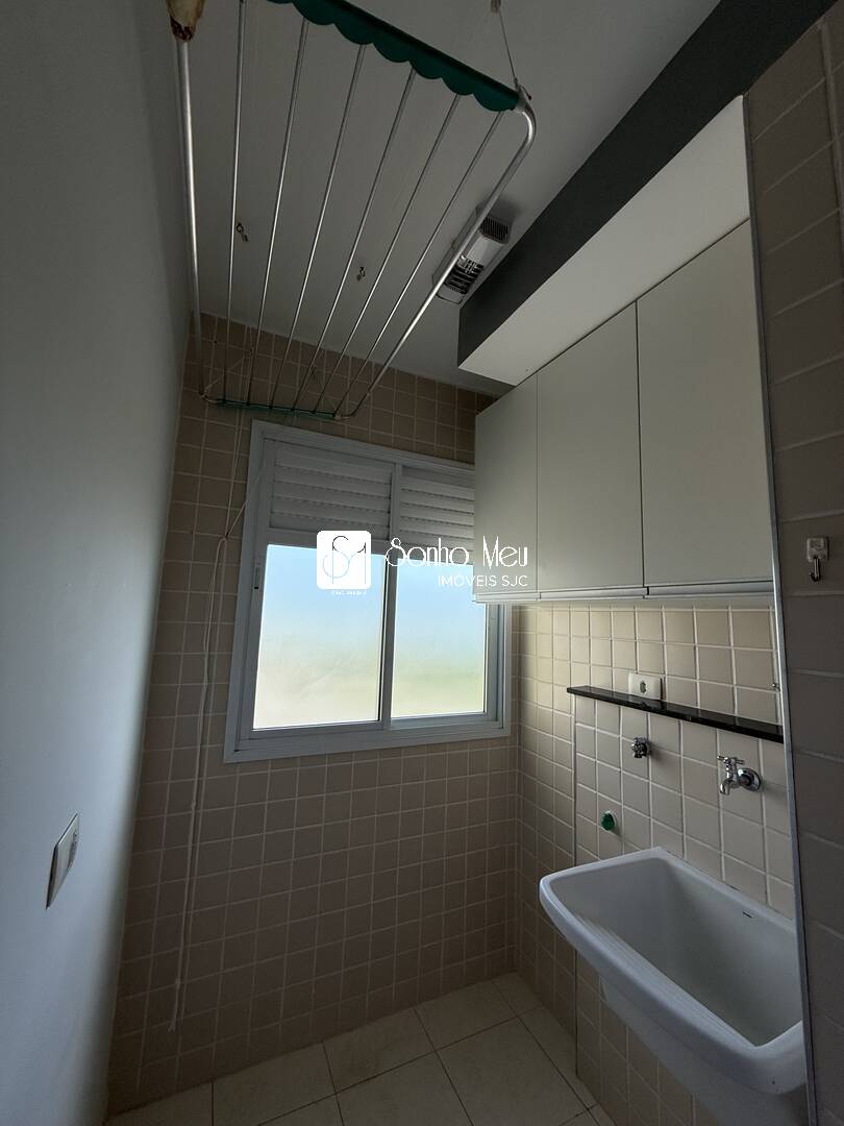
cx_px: 422
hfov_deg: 85.7
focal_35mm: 14
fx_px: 455
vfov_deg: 102.1
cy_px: 563
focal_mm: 2.22
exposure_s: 1/554
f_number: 2.2
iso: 64
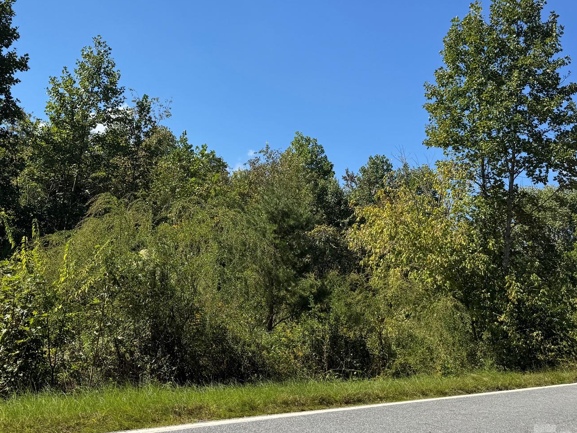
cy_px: 169
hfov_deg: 48.5
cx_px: 219
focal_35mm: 38
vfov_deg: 37.6
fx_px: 633
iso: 80
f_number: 1.78
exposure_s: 1/3802
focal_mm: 6.76
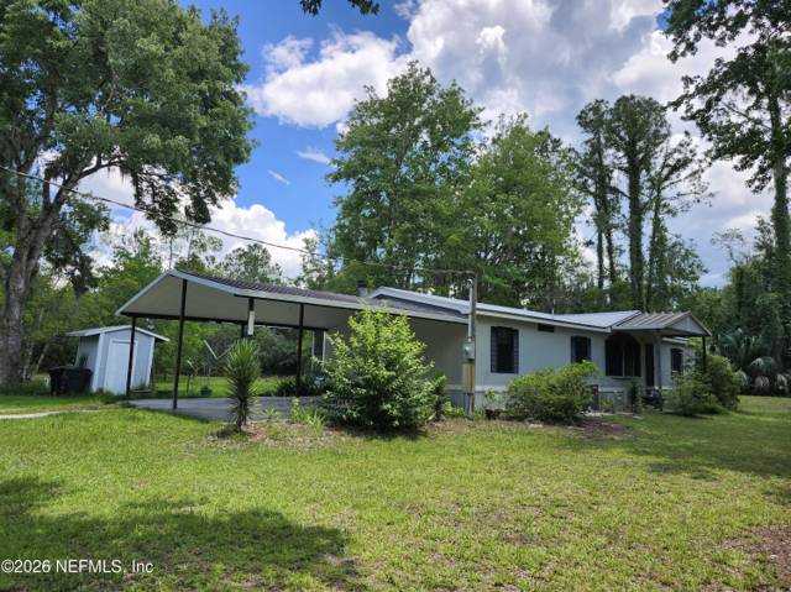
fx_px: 525
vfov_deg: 58.8
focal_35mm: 23
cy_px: 296
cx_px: 396
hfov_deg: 74.0
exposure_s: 1/952
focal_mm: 5.54
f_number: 1.8
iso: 25
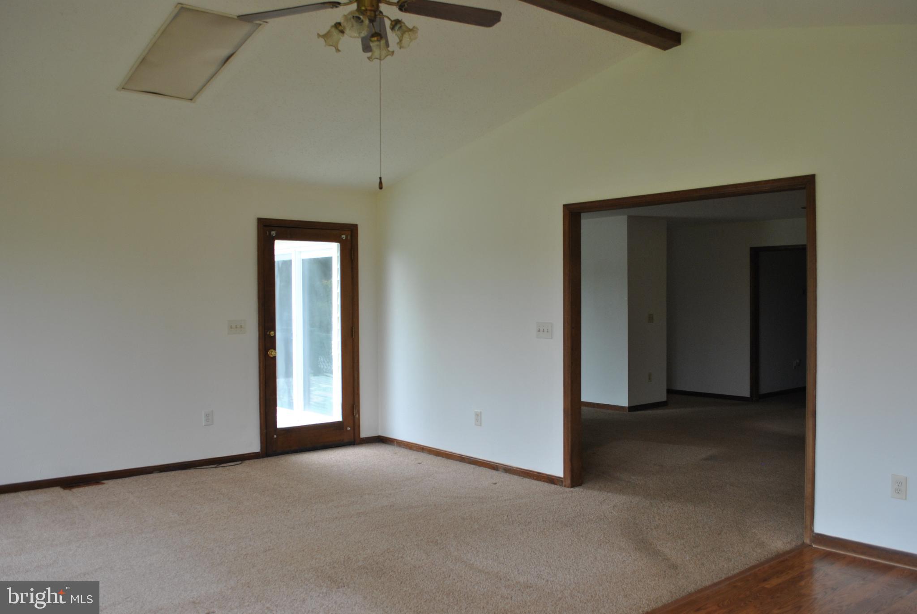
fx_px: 765
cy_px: 307
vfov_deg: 43.7
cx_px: 458
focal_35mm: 30
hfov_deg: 61.9
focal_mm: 20
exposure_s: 1/100
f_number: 5.6
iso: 200
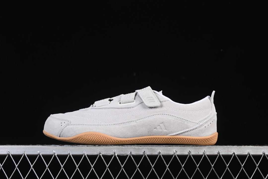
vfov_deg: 18.2
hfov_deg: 27.0
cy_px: 90
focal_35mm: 75
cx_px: 134
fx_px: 558
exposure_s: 1/80
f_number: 8
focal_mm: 50
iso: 160
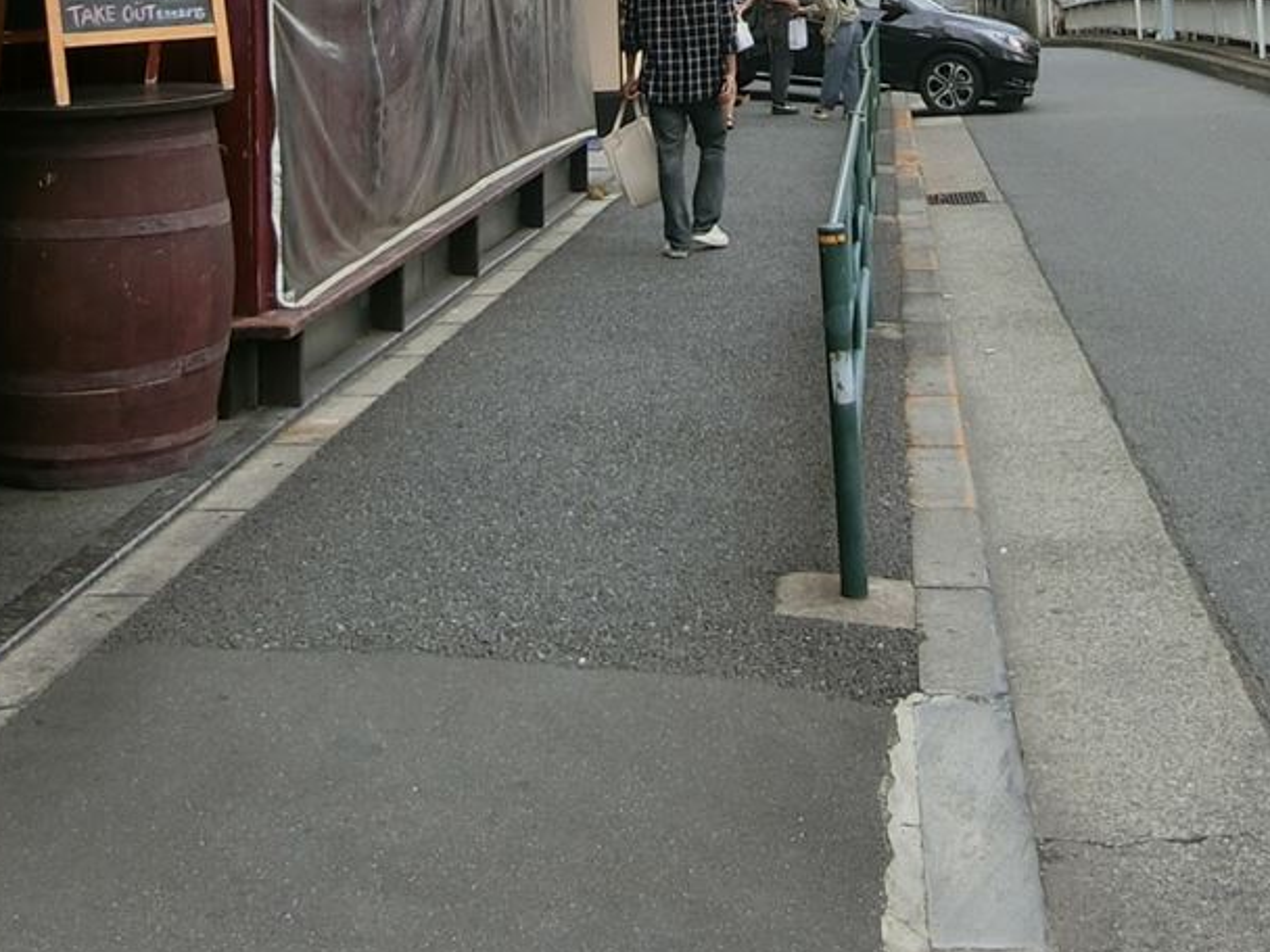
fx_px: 1834
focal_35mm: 50
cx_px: 773
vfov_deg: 25.4
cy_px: -257
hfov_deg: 38.0
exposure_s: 1/320
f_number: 2.7
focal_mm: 4.06
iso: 80
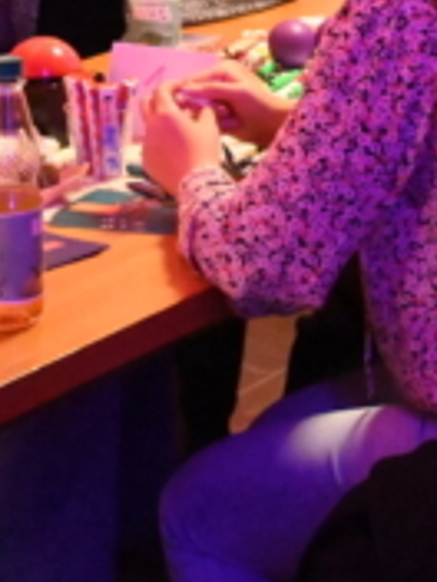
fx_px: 2695
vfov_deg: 11.9
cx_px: 712
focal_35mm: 160
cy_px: -208
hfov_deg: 9.0
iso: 11400
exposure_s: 1/60
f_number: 4.2
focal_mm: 25
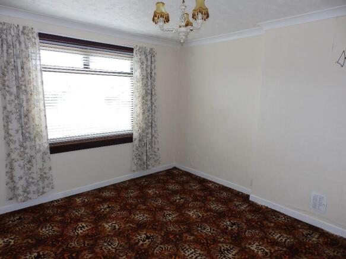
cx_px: 173
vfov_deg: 61.1
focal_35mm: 22
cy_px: 130
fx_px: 220
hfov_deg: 76.4
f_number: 3.4
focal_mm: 4
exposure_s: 1/30
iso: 80
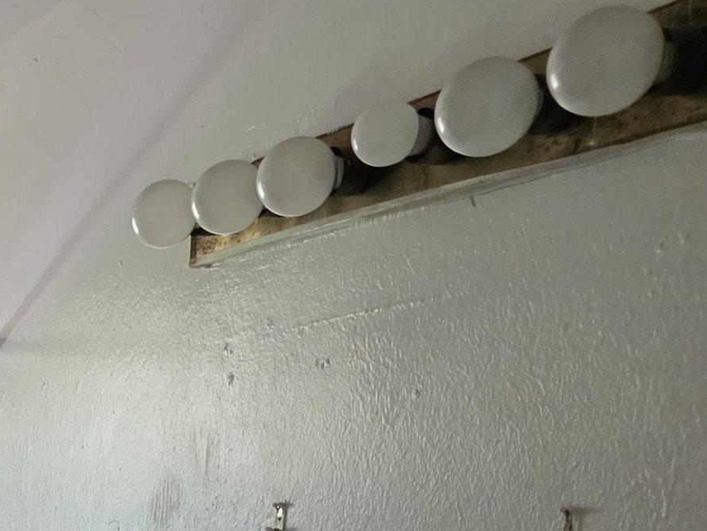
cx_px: -479
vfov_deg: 16.9
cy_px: 806
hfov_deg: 19.8
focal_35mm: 79
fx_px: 1614
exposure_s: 1/120
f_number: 1.7
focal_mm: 6.3
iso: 1000
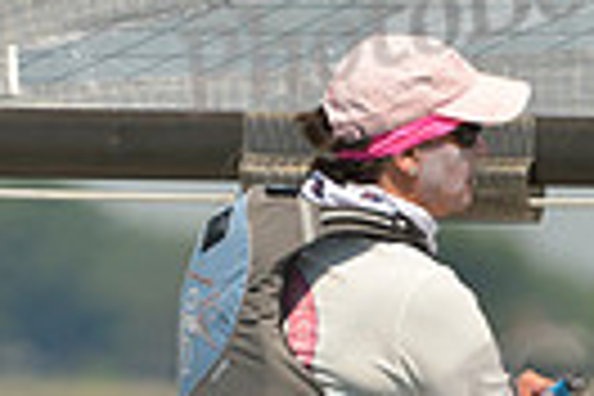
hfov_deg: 1.2
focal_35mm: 1762
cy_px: 587
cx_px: 1048
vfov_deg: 0.8
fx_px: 29071
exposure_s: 1/1000
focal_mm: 400
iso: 200
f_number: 7.1
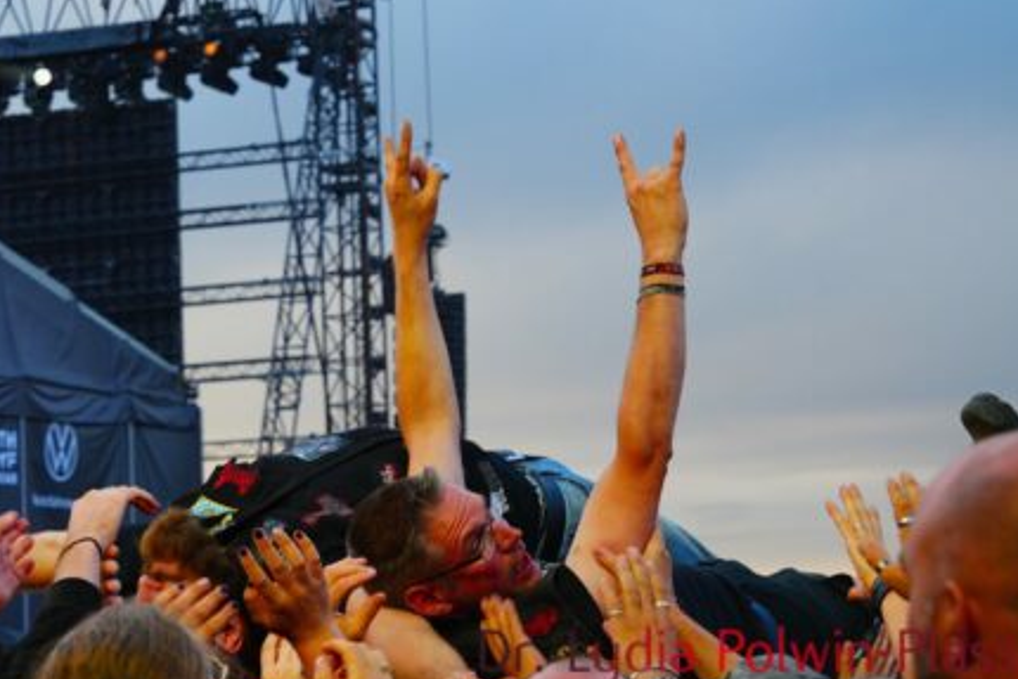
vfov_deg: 10.2
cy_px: 293
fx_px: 3790
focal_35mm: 134
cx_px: 282
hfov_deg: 15.2
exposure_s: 1/80
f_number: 4.5
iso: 100
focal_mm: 50
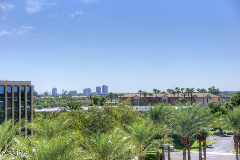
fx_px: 467
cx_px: 120
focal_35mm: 70
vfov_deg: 19.5
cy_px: 80
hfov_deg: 28.8
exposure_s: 1/320
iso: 100
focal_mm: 70
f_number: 10
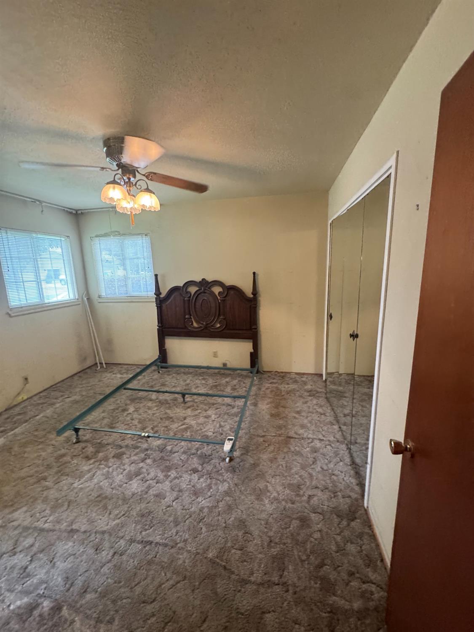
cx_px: 237
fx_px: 256
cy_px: 316
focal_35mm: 14
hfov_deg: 85.7
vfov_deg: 102.1
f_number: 2.2
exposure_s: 1/60
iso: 400
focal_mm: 2.22
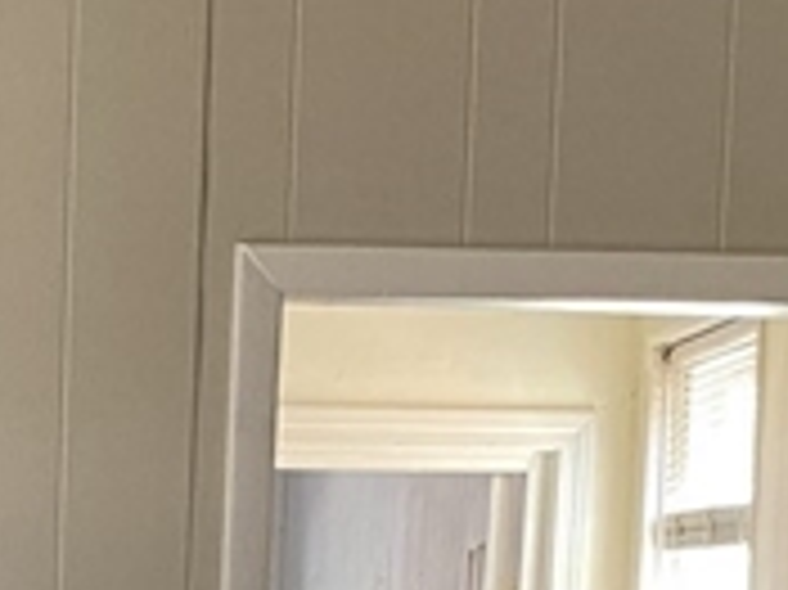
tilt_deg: -9.8
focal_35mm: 152
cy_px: 1293
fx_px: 3458
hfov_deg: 12.8
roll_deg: -1.1
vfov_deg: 9.0
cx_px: -50
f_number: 1.8
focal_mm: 4.25
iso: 125
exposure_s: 1/91
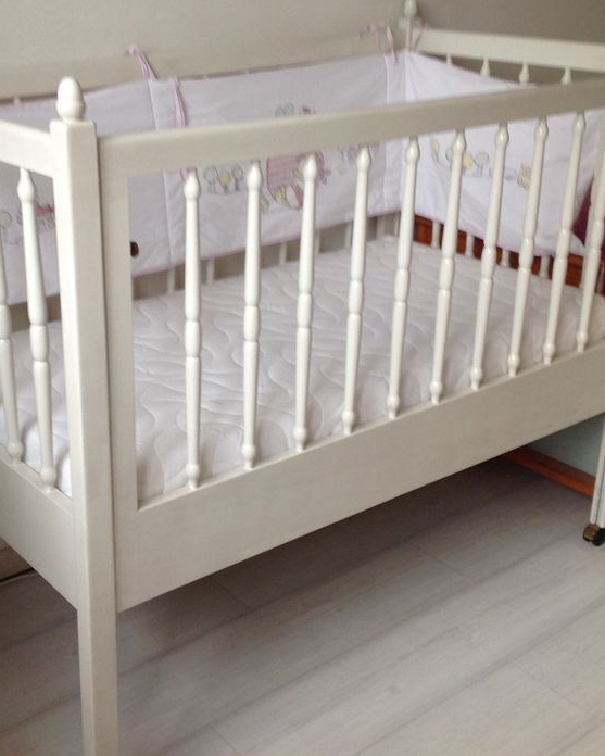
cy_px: 366
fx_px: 1096
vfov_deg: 38.0
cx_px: 224
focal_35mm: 49
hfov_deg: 30.7
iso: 64
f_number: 2.4
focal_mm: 4.28
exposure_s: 1/17
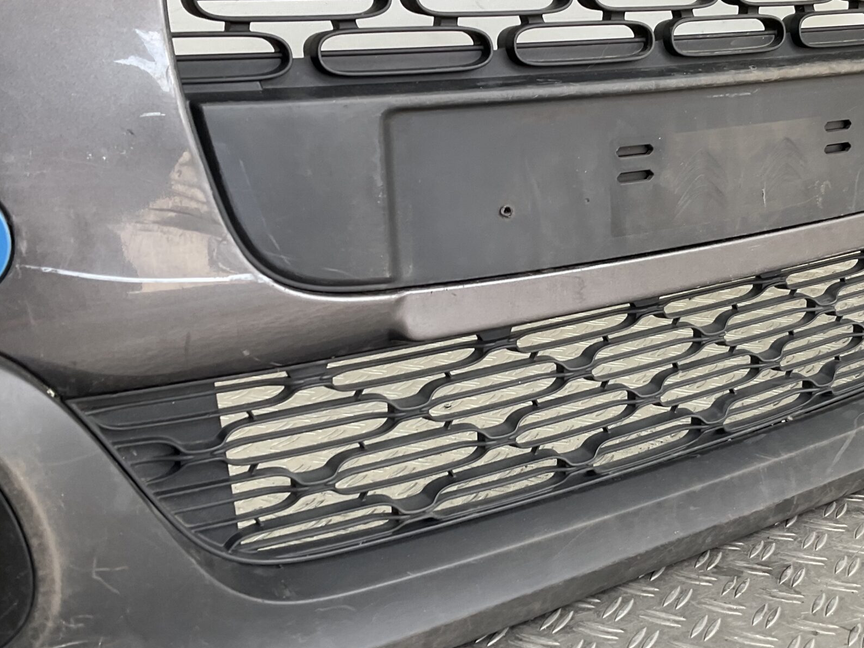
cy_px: 304
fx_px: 1173
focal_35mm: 47
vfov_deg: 30.9
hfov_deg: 40.2
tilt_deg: -14.3
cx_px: 524
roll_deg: +4.7
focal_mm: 3
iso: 25
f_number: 1.8
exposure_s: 1/120
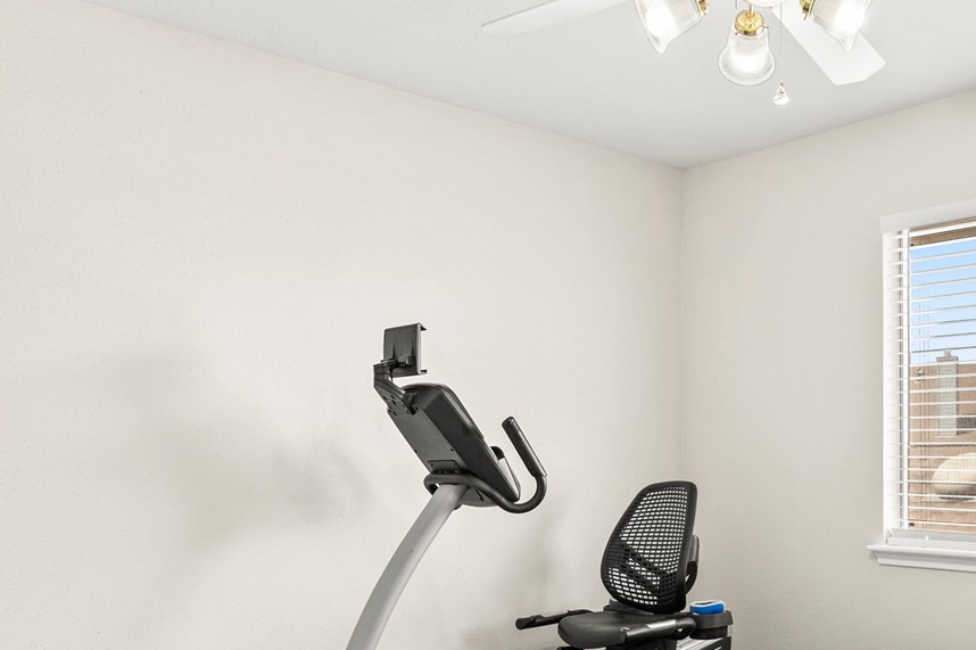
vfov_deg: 34.5
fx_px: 1030
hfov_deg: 48.7
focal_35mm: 38
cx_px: 736
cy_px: 463
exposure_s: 1/13
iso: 125
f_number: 6.3
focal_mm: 15
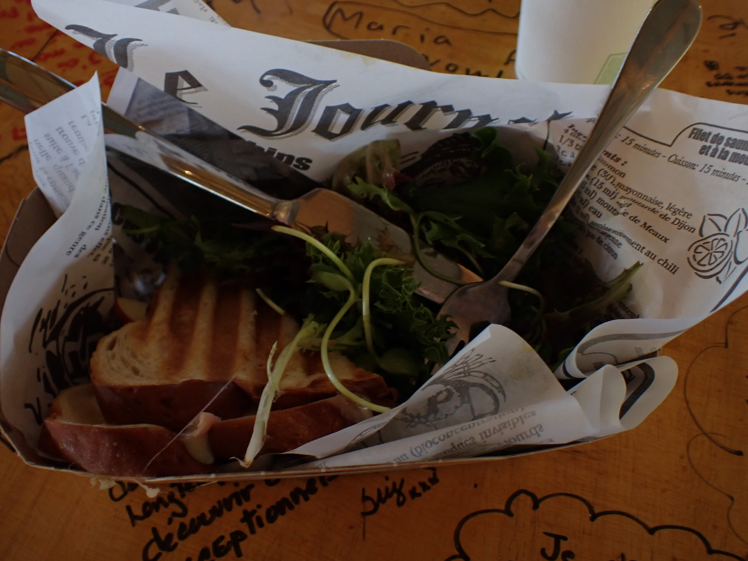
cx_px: 374
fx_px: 648
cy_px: 280
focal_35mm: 30
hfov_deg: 60.0
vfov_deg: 46.8
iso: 200
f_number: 2.3
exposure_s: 1/125
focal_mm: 5.4
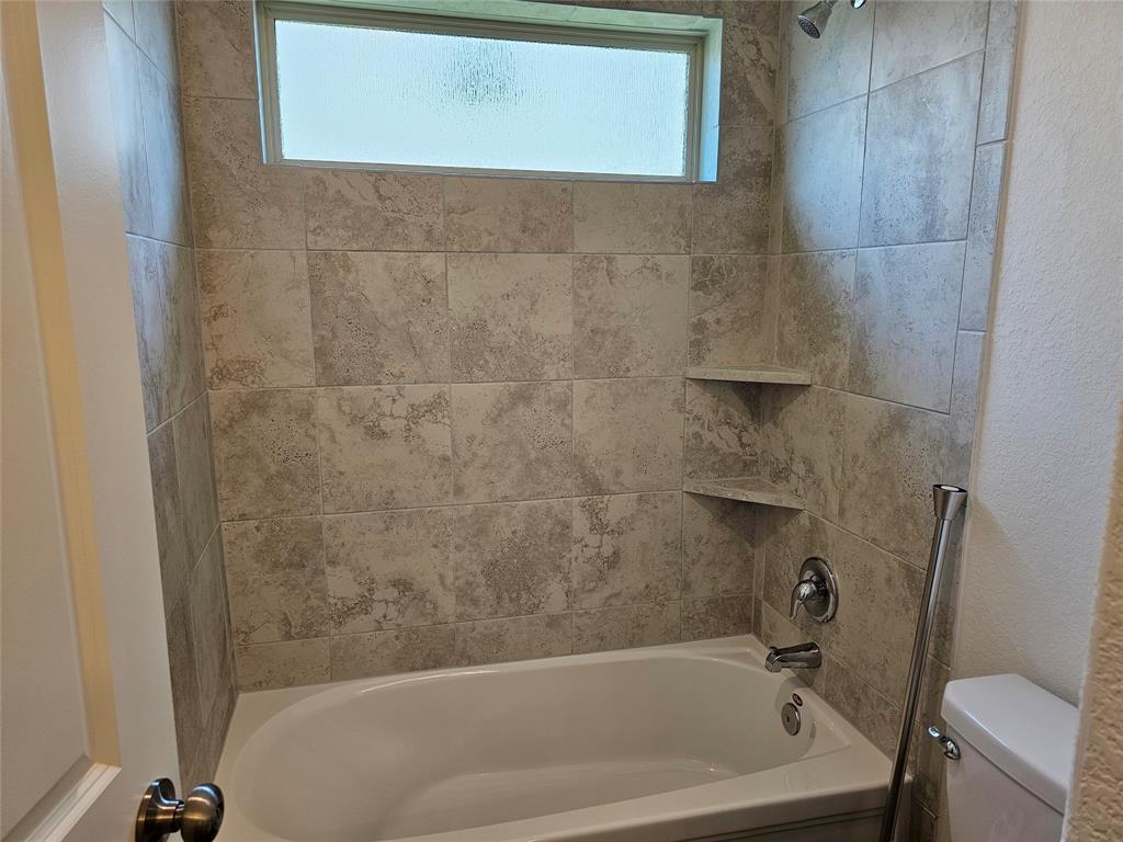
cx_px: 562
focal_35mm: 23
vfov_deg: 58.9
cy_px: 421
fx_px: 746
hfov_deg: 73.9
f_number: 1.7
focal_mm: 6.3
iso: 100
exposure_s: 1/120
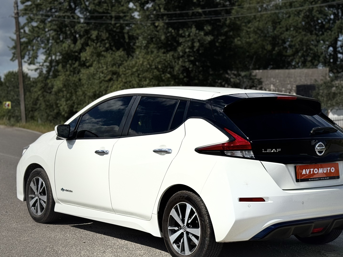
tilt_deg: -3.3
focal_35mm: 67
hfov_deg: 28.9
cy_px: 151
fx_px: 664
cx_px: 195
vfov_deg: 21.9
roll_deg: +0.6
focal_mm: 6.76
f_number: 1.78
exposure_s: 1/15385
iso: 50
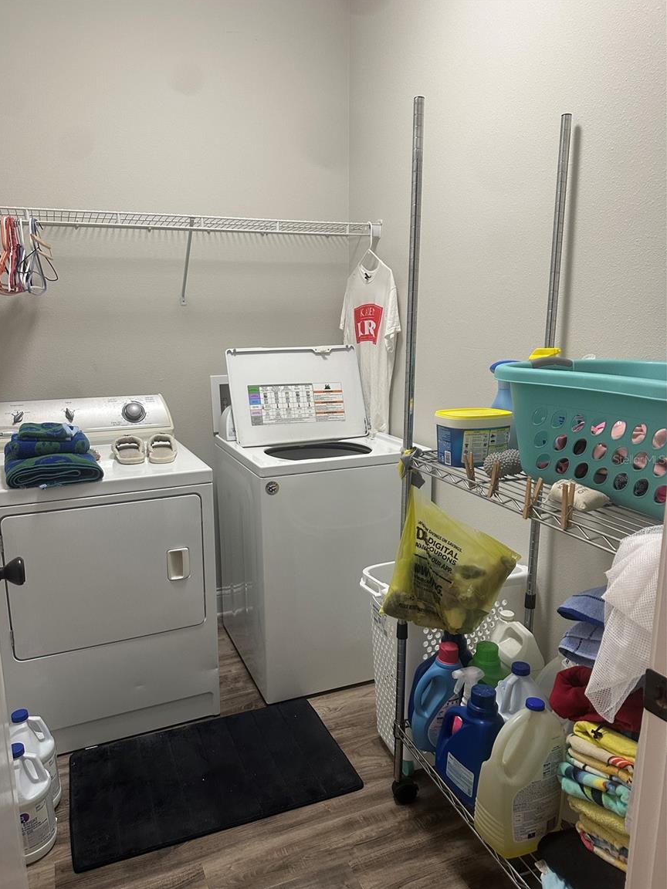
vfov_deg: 69.4
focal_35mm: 25
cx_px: 320
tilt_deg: -10.5
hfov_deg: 54.9
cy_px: 459
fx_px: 642
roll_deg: -0.8
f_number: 1.78
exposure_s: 1/120
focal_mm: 6.86
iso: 200
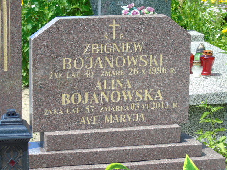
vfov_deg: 12.0
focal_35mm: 124
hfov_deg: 15.9
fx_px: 813
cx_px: 114
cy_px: 85
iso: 80
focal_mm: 22
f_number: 4.6
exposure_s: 1/160
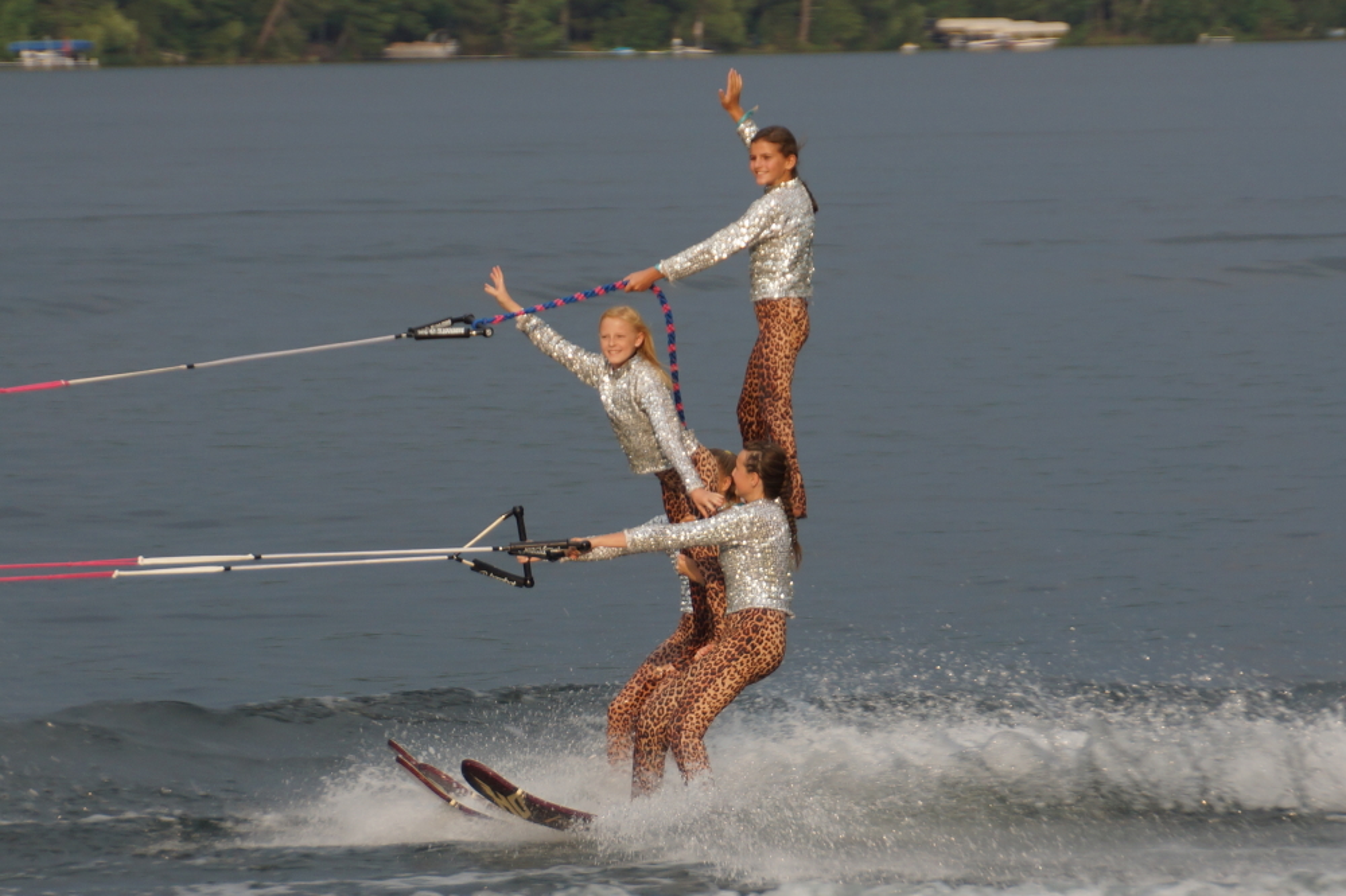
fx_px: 6167
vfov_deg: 8.3
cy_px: 448
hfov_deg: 12.5
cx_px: 673
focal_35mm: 165
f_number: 5.6
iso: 100
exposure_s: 1/200
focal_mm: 110
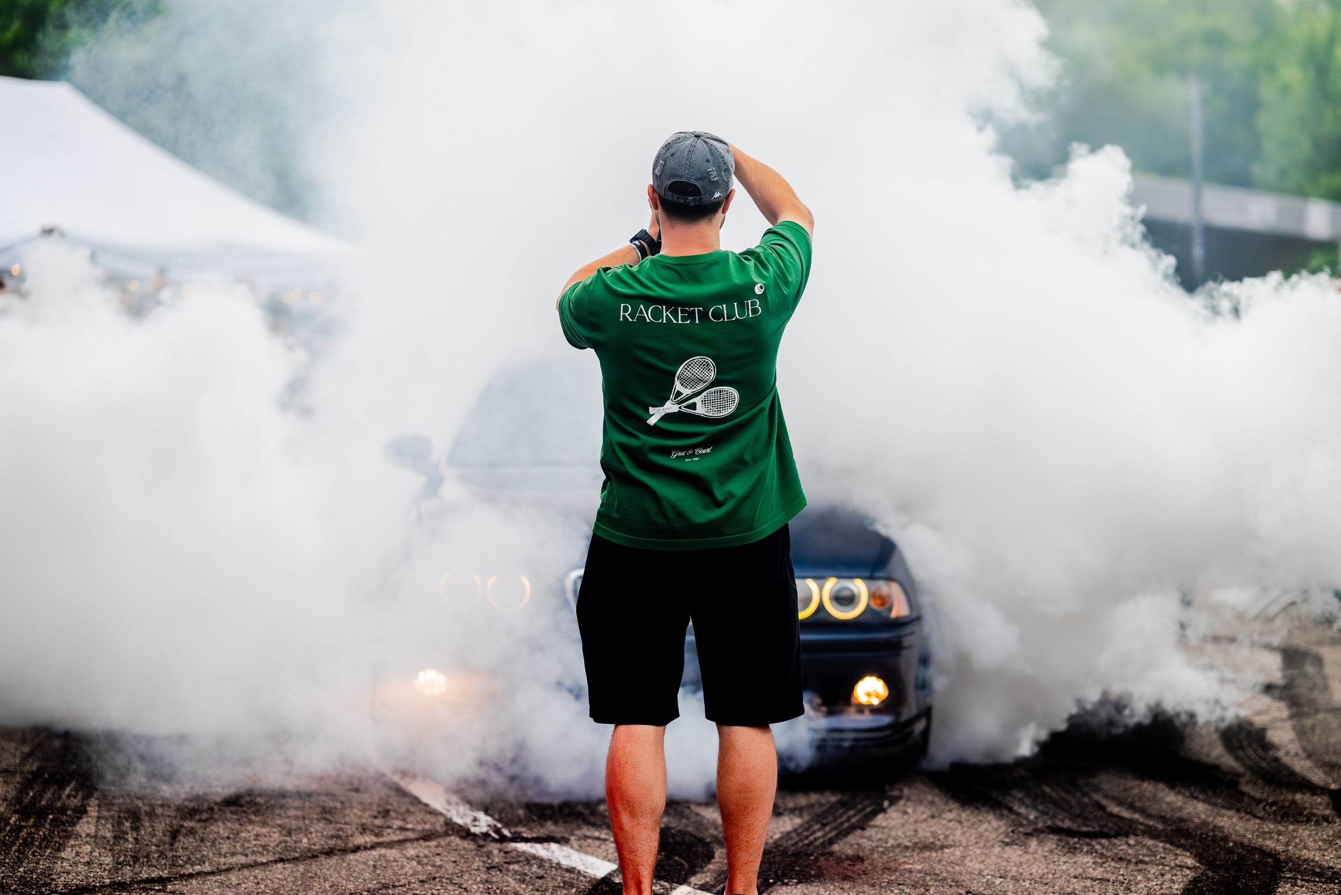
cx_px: 670
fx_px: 3167
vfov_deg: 16.1
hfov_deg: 23.9
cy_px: 448
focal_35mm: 85
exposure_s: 1/640
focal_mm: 85
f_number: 2.2
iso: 800
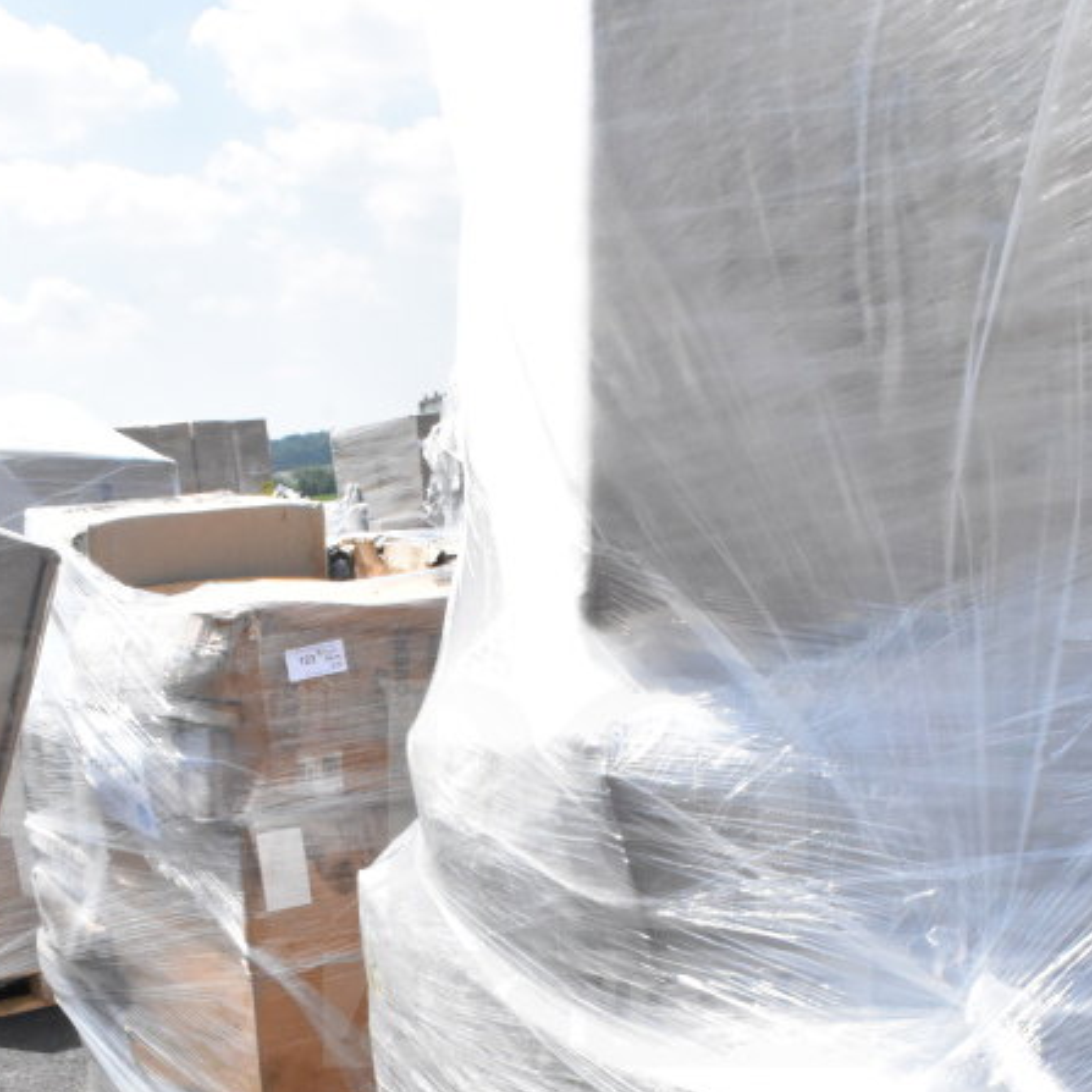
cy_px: 873
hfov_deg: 36.0
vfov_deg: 34.9
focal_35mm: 47
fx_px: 1677
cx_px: 596
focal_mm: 18
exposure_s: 1/2000
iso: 6400
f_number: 22
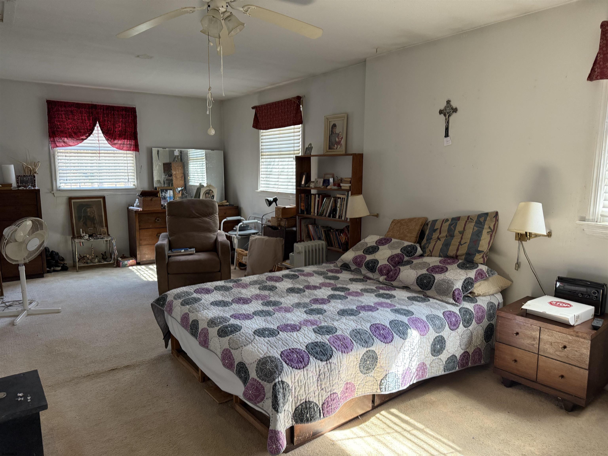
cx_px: 304
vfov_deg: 56.8
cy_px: 228
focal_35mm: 24
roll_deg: -0.5
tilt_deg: -9.2
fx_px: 422
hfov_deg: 71.6
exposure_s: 1/60
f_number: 1.78
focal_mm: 6.76
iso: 250
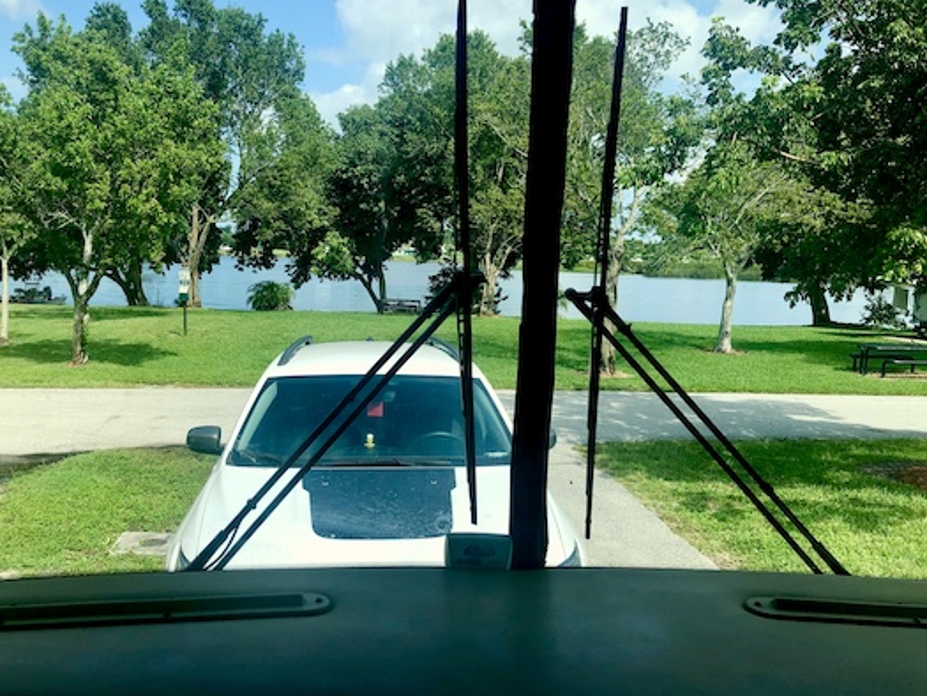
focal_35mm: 32
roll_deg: -1.4
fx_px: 857
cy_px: 306
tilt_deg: -3.1
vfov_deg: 44.1
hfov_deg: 56.7
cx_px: 420
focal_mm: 4
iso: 20
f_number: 1.8
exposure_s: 1/1080
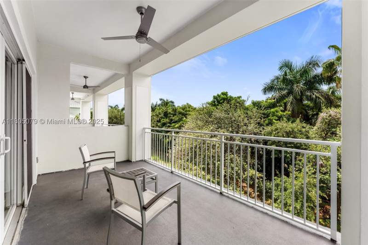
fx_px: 143
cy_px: 122
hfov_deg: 104.3
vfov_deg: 81.2
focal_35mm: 14
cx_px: 184
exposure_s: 1/160
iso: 640
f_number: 9
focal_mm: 14
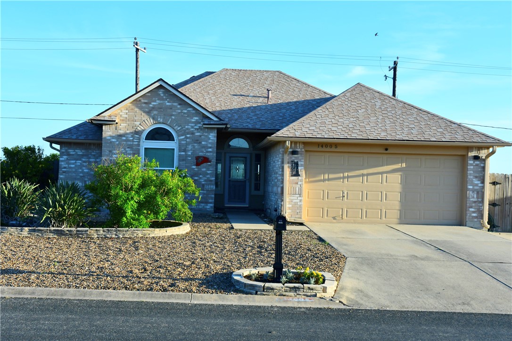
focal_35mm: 51
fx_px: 725
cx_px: 256
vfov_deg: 26.5
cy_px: 170
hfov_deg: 38.9
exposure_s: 1/400
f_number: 8
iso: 200
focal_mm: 34
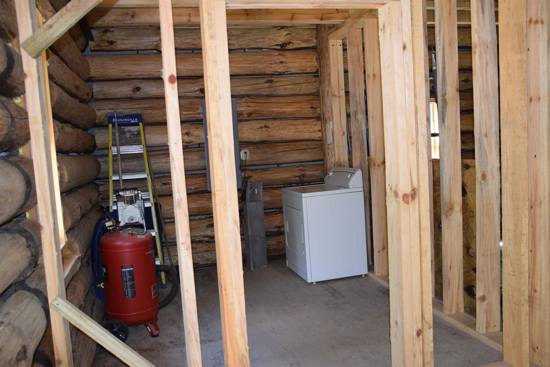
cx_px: 275
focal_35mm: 32
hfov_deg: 59.5
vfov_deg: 41.7
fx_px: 481
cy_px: 184
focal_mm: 21
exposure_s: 1/60
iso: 900
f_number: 3.5
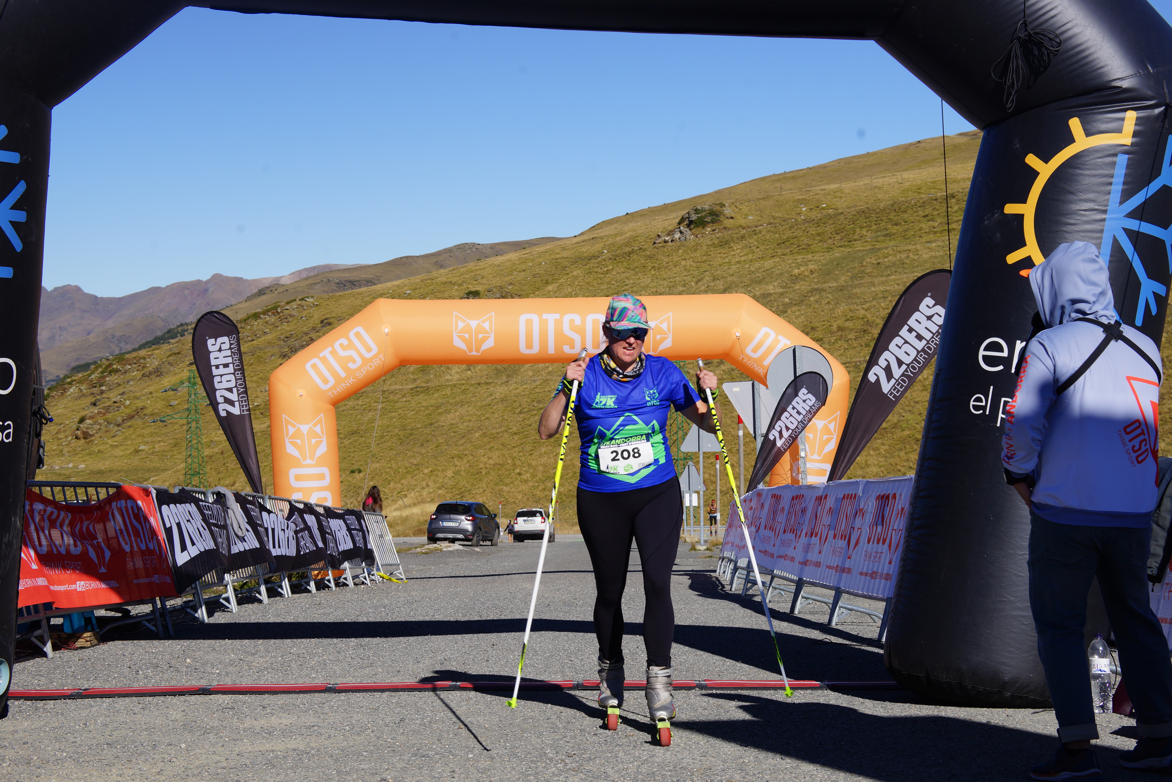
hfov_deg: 28.8
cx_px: 586
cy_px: 391
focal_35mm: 70
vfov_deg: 19.5
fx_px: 2279
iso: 100
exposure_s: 1/200
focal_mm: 70
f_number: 13
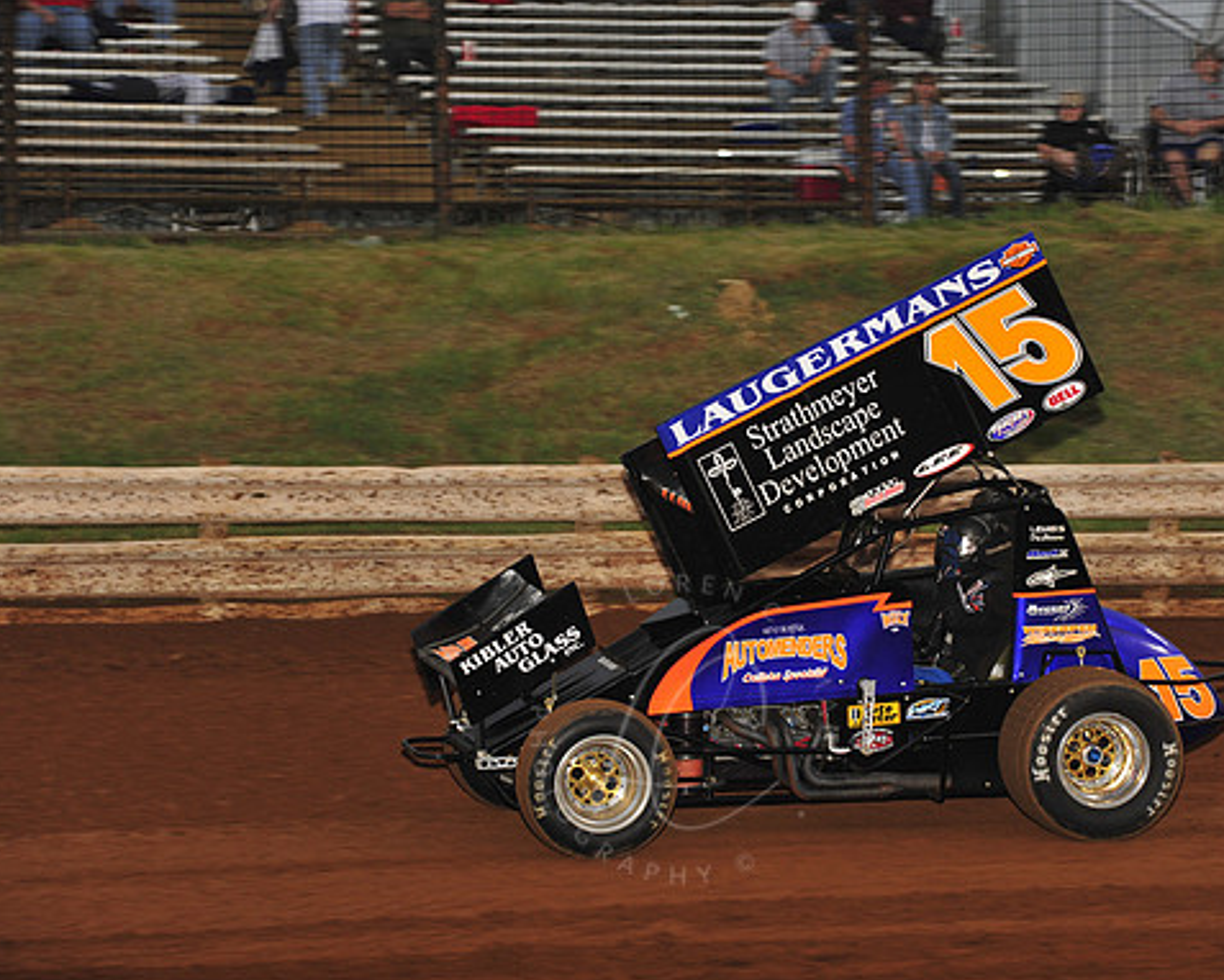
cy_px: 493
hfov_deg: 12.5
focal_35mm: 154
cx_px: 683
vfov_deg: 10.0
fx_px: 5581
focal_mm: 135
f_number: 6.3
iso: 800
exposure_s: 1/320
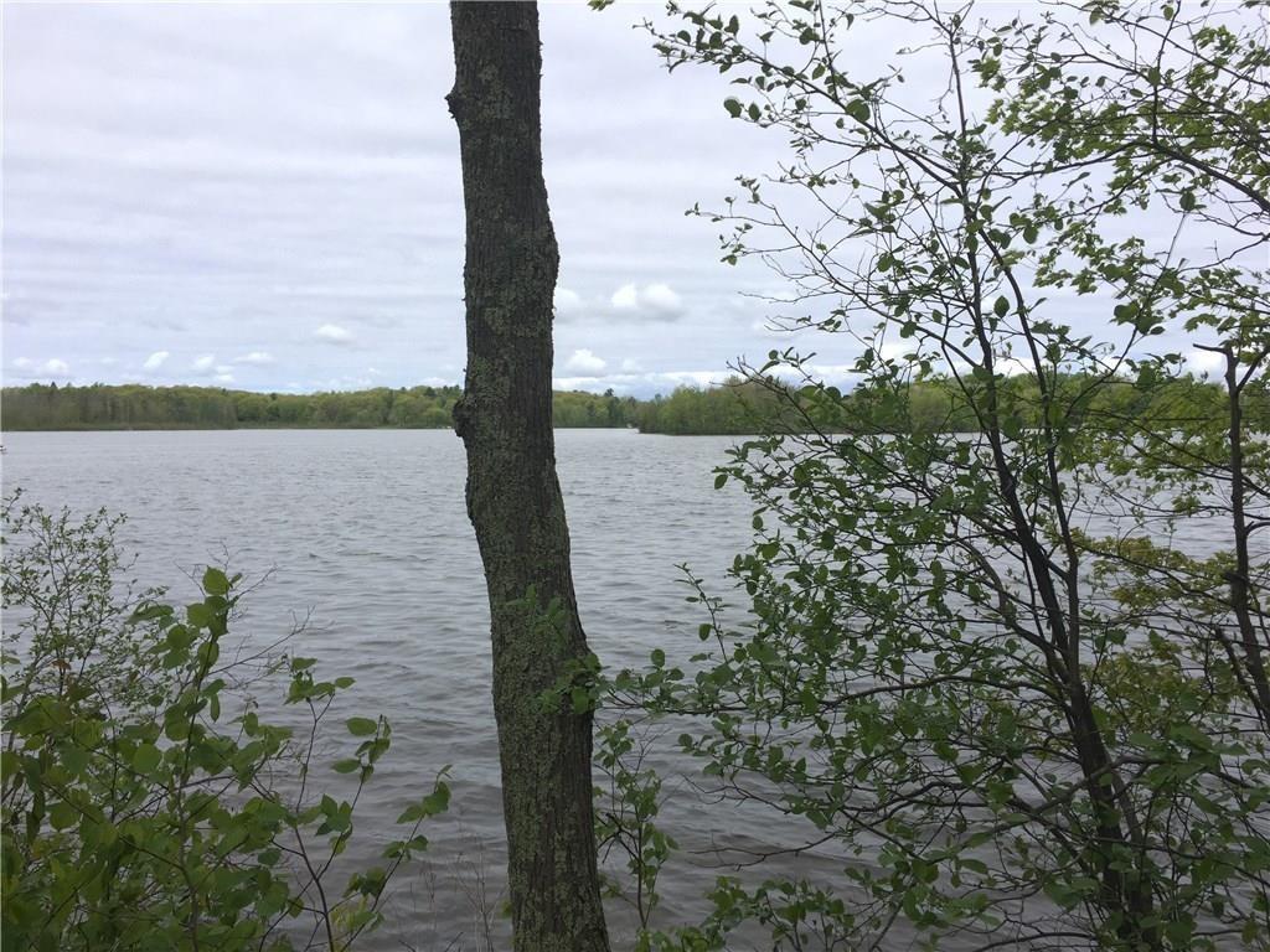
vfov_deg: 48.2
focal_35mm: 29
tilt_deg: -3.1
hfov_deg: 61.7
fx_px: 1064
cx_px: 635
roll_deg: +0.7
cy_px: 476
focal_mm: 4.15
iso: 32
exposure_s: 1/964
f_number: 2.2
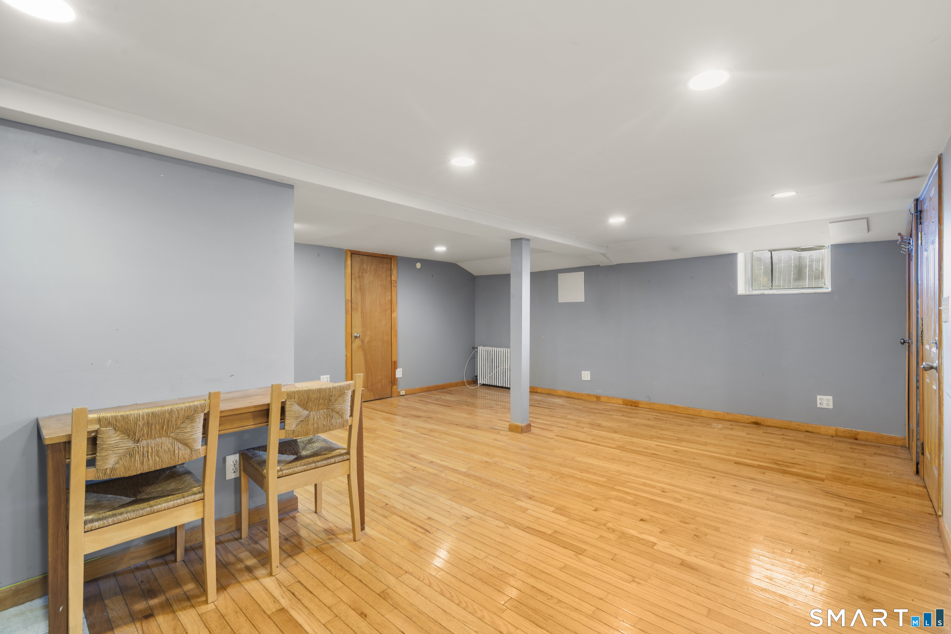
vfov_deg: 73.7
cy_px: 317
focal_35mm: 16
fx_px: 423
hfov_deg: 96.7
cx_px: 476
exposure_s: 6
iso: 200
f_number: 9
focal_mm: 16
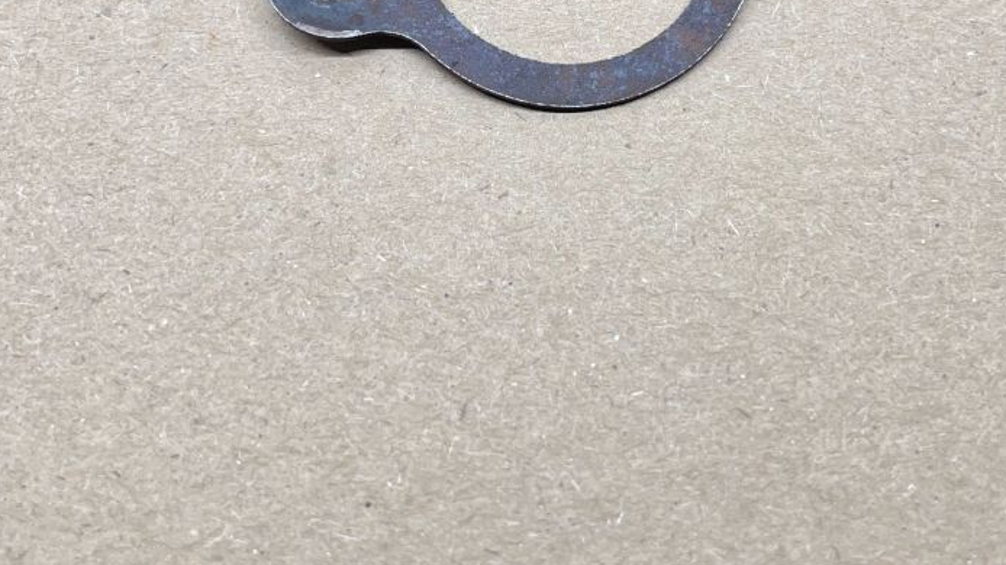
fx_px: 1307
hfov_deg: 42.0
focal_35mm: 49
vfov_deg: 23.4
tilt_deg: -62.8
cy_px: -4
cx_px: 561
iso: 64
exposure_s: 1/100
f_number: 1.6
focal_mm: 4.2
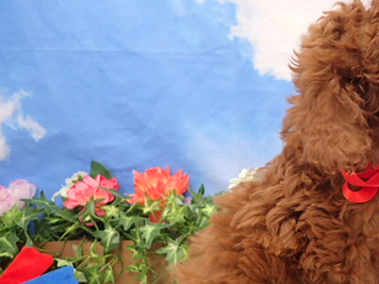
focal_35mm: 45
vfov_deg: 32.0
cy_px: 177
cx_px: 317
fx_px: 493
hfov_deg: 39.9
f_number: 2
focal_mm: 4.5
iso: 400
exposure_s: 1/60
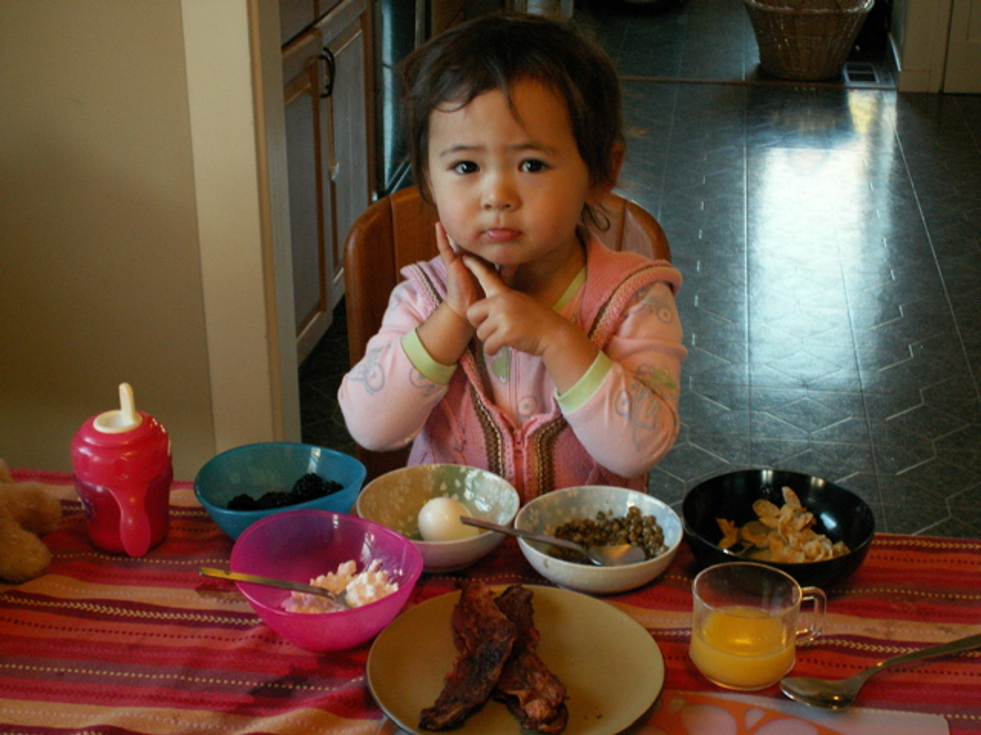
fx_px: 1530
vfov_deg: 27.0
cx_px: 490
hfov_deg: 35.5
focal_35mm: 54
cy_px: 368
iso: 160
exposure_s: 1/20
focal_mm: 9.05
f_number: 3.2
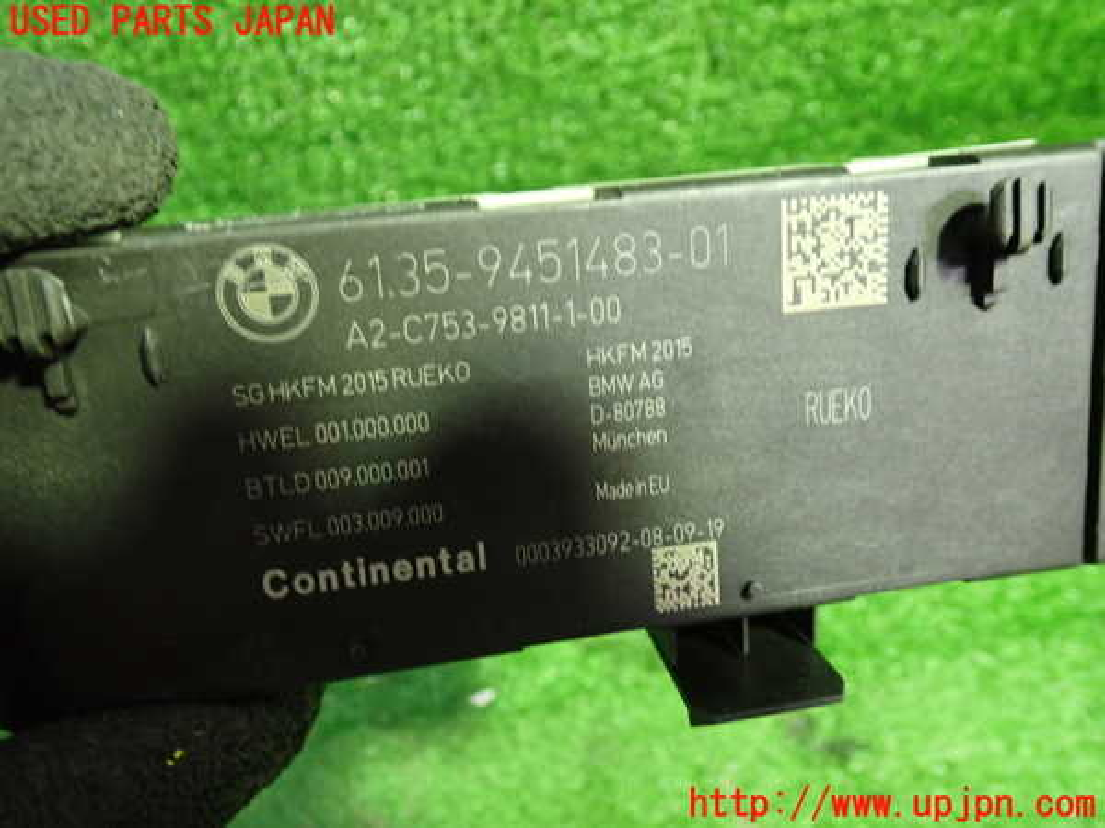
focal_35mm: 30
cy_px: 414
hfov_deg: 60.0
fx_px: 958
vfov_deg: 46.8
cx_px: 552
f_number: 2.3
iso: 640
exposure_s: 1/30
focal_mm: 5.4
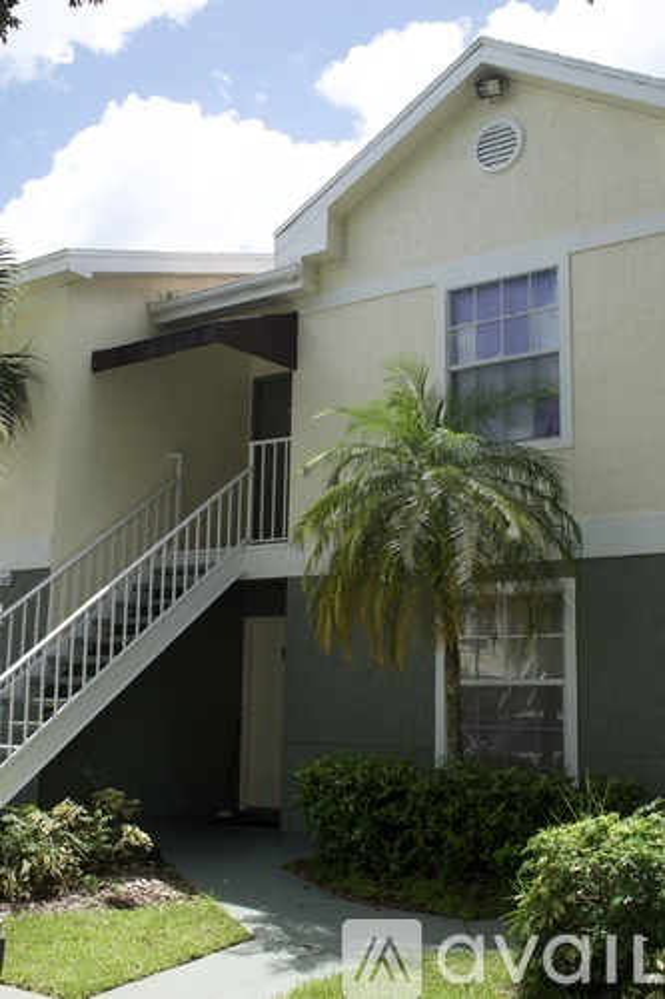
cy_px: 500
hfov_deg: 33.0
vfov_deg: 47.9
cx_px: 332
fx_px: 1123
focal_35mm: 40
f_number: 8
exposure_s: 1/200
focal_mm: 27
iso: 100
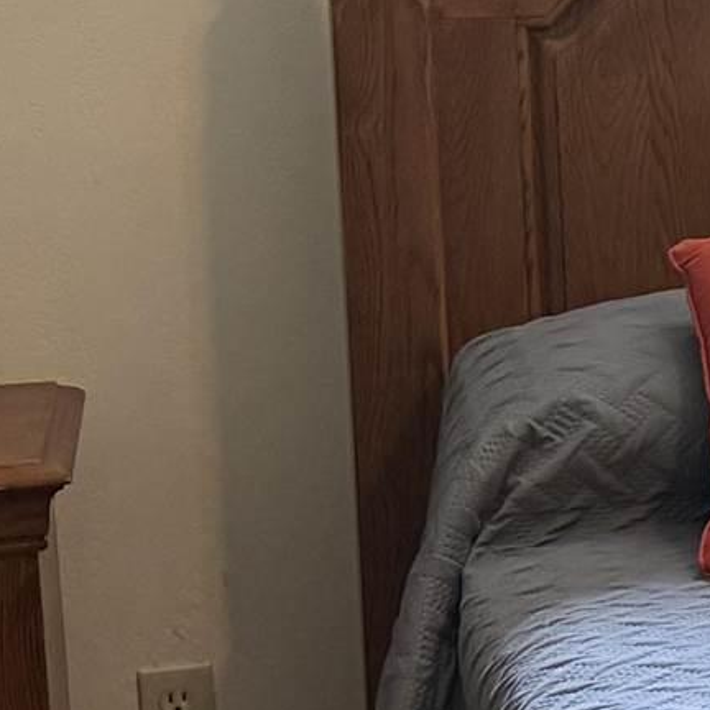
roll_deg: -1.5
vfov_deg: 11.5
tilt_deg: -6.5
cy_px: 127
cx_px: 2069
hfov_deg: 9.4
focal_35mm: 151
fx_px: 3504
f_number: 1.78
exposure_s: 1/120
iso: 200
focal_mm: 6.76
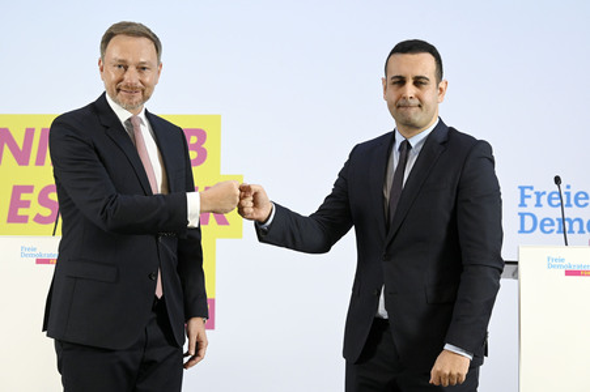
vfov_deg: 19.4
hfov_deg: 28.9
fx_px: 1146
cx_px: 295
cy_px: 196
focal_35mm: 70
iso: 5000
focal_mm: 70
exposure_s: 1/320
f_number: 5.6
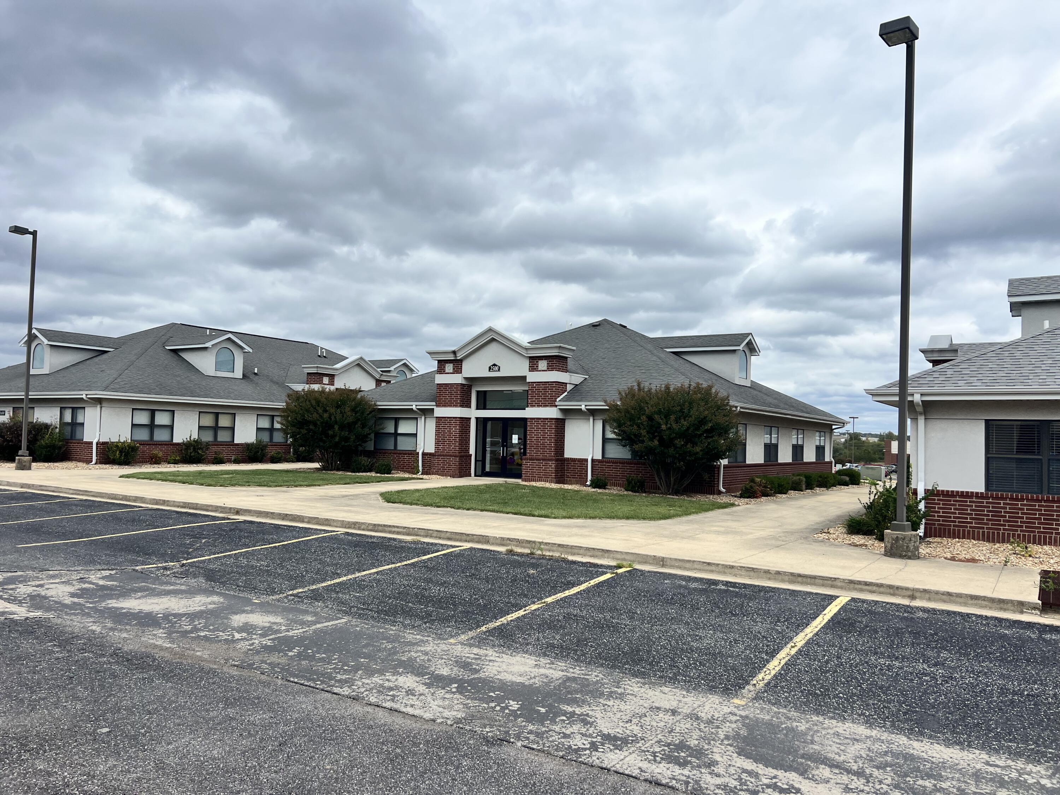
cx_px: 530
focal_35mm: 26
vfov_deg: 53.1
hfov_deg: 67.3
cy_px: 398
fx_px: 796
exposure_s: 1/4444
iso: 50
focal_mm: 5.7
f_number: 1.5
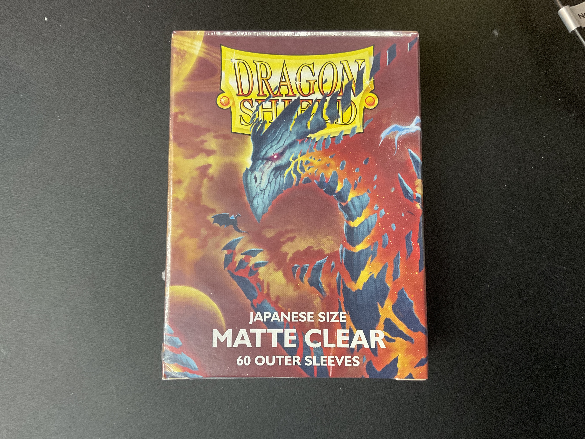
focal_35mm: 29
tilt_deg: -83.4
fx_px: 490
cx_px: 292
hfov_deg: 61.7
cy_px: 220
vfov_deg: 48.2
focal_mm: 3
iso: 200
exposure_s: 1/60
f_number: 1.8
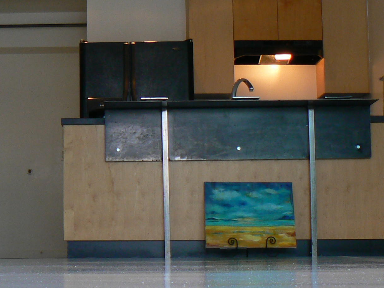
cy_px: 190
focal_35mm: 89
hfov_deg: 21.7
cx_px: 74
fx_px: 987
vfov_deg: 16.6
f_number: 2.8
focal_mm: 6
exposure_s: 1/30
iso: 100
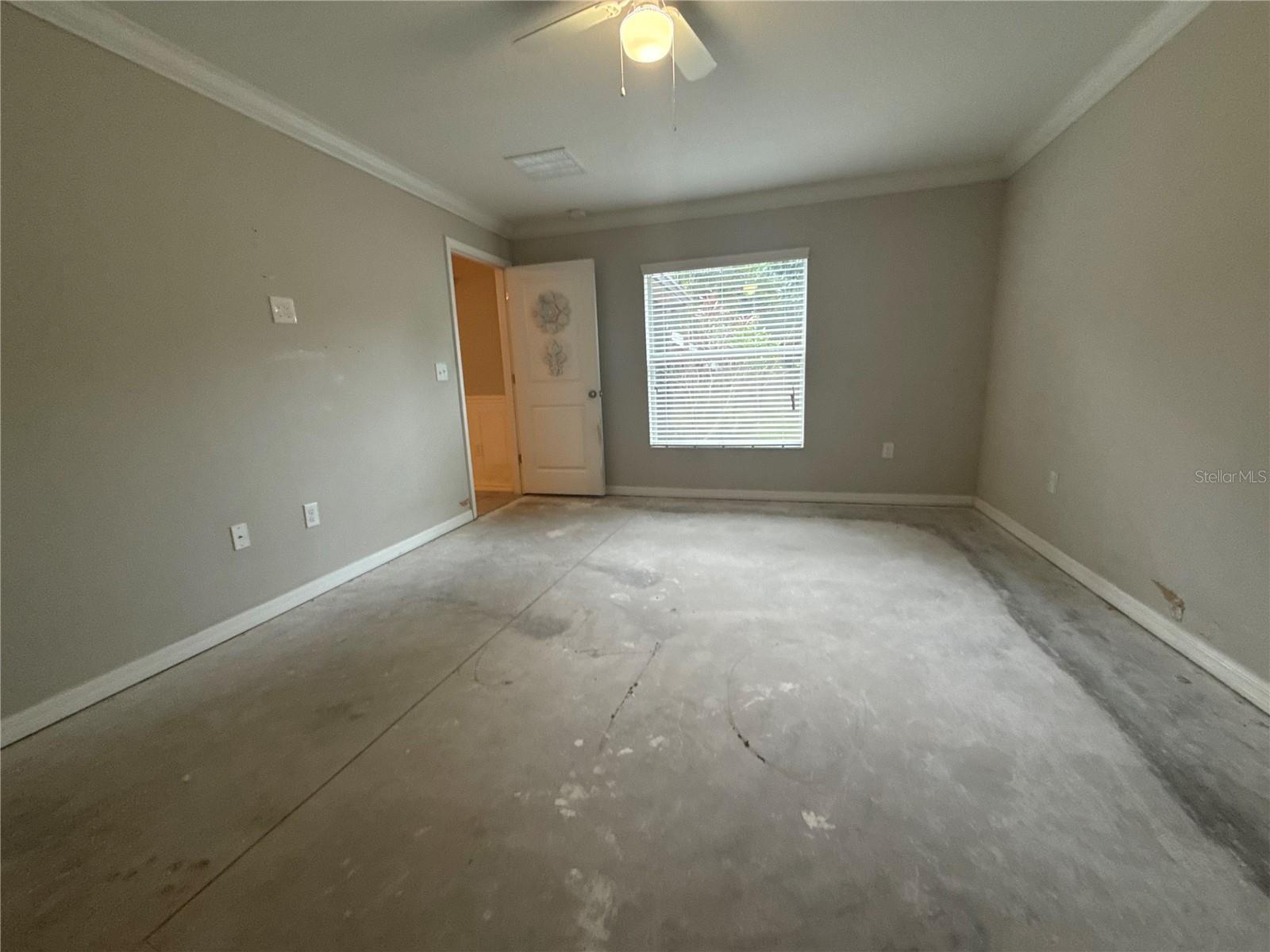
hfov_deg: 102.1
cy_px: 476
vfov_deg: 85.7
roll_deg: +2.2
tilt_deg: -8.4
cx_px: 635
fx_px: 514
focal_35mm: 14
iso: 250
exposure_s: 1/120
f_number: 2.2
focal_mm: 2.22
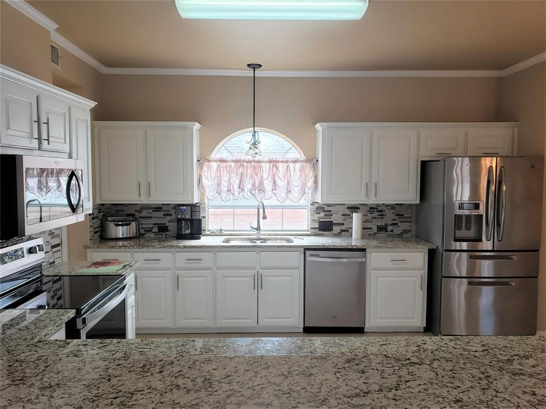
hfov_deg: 67.3
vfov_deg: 53.0
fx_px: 410
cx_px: 273
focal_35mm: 26
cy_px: 204
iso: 100
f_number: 2.4
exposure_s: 1/60
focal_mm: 4.3
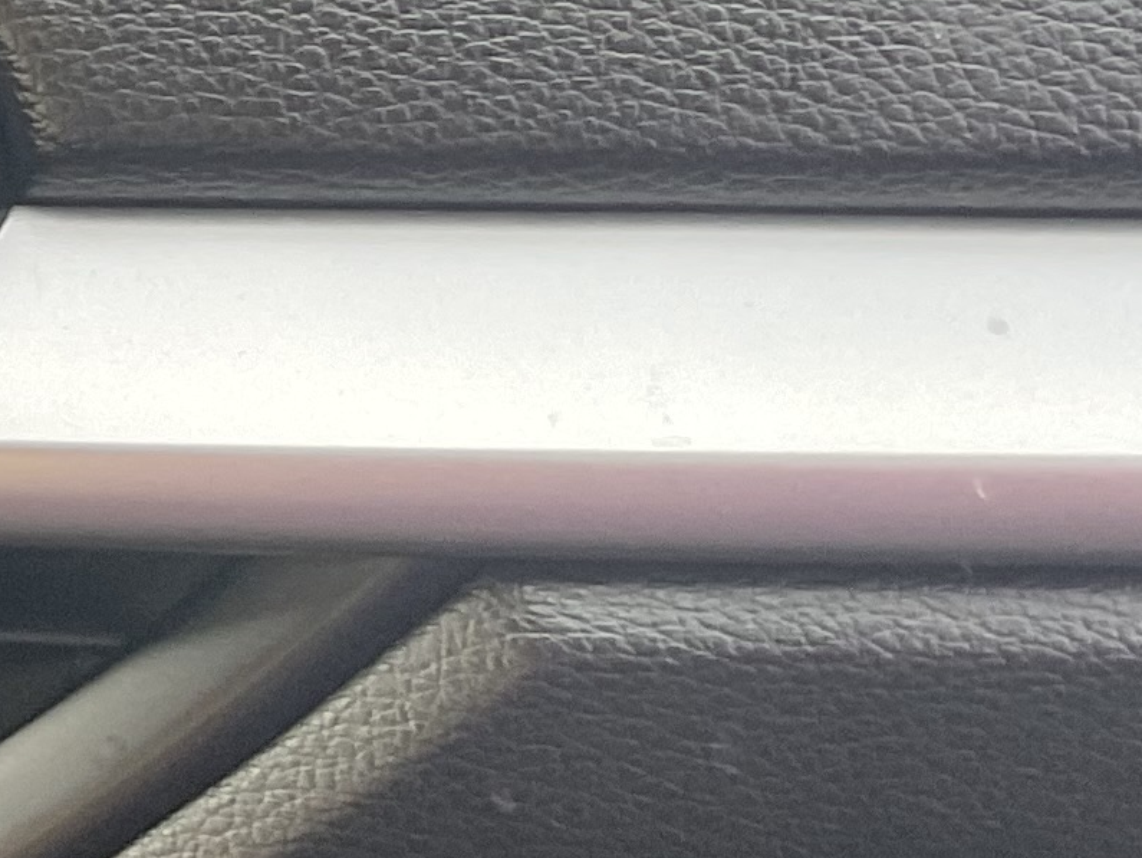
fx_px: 4852
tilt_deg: -22.9
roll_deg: +8.8
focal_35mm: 147
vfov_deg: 10.1
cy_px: 241
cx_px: -1717
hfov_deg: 11.0
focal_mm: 3
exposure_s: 1/60
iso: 40
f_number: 1.8
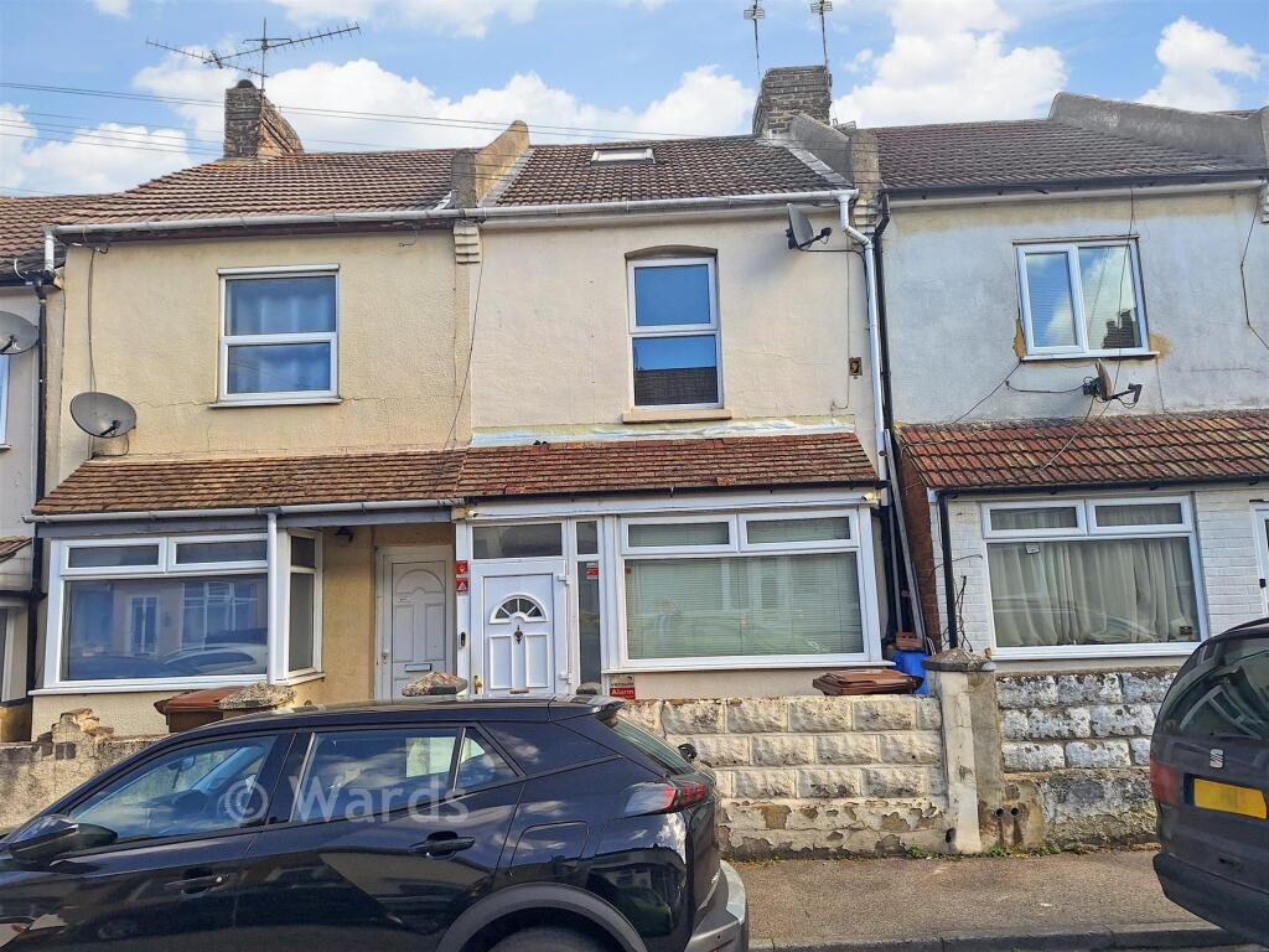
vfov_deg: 58.9
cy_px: 476
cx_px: 634
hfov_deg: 73.9
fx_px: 843
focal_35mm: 23
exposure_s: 1/1400
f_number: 1.8
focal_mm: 5.54
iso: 40
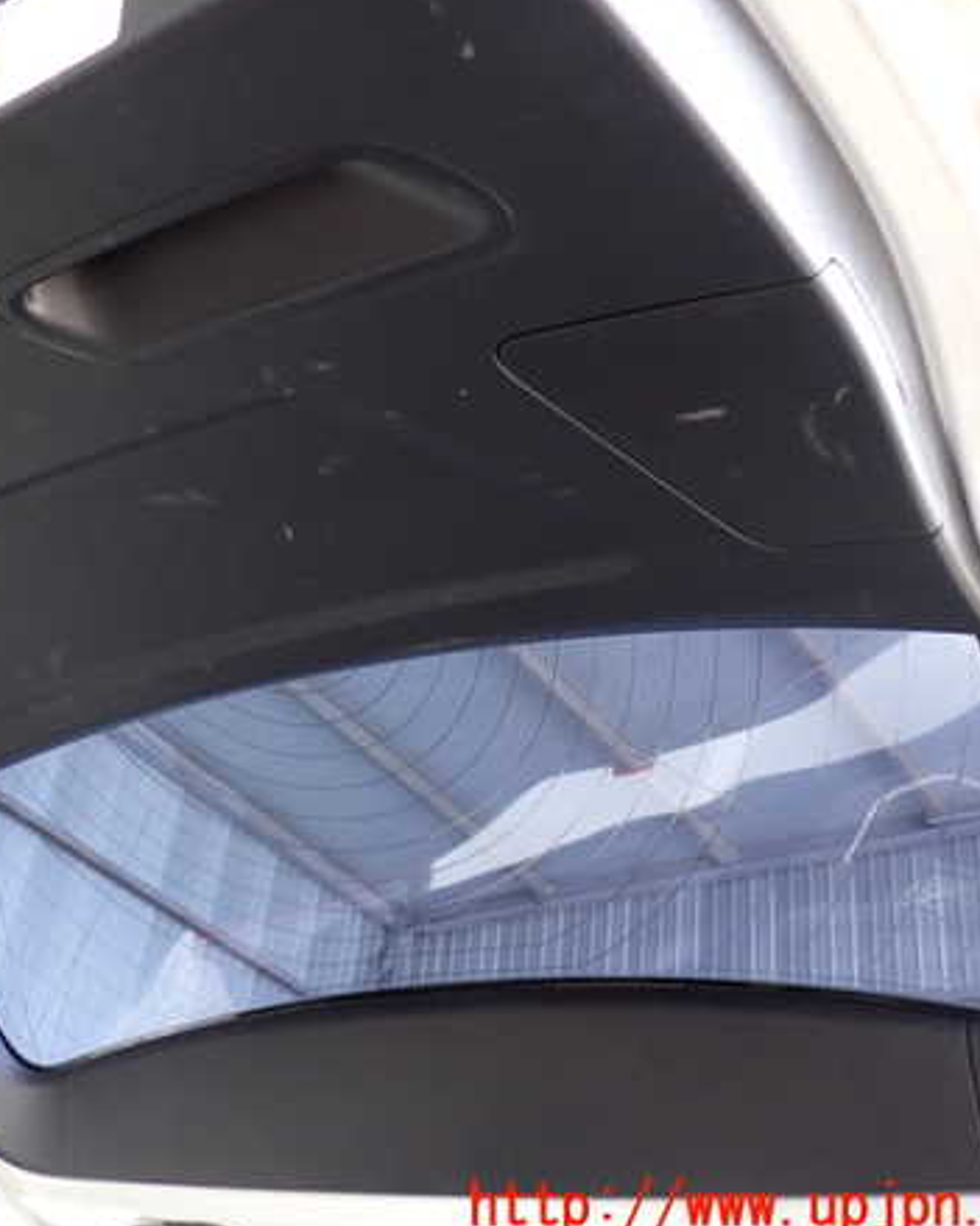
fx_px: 1451
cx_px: 262
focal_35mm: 40
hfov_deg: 36.6
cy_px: 614
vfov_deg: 45.8
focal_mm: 5.4
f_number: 2.3
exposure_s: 1/60
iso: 200
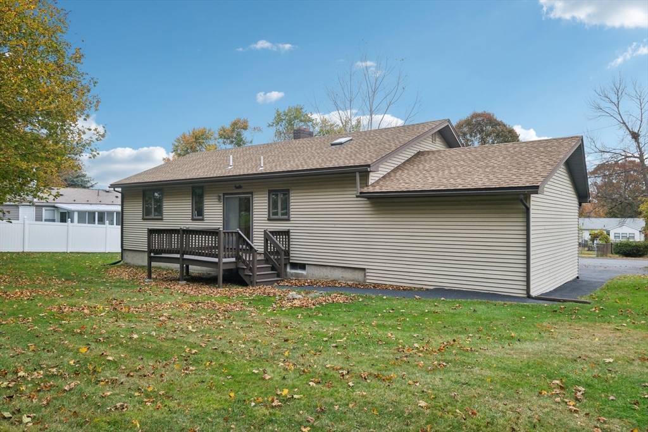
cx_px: 324
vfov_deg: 53.1
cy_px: 216
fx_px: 432
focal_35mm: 24
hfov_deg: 73.7
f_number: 5.6
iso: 320
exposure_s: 1/125
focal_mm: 15.9
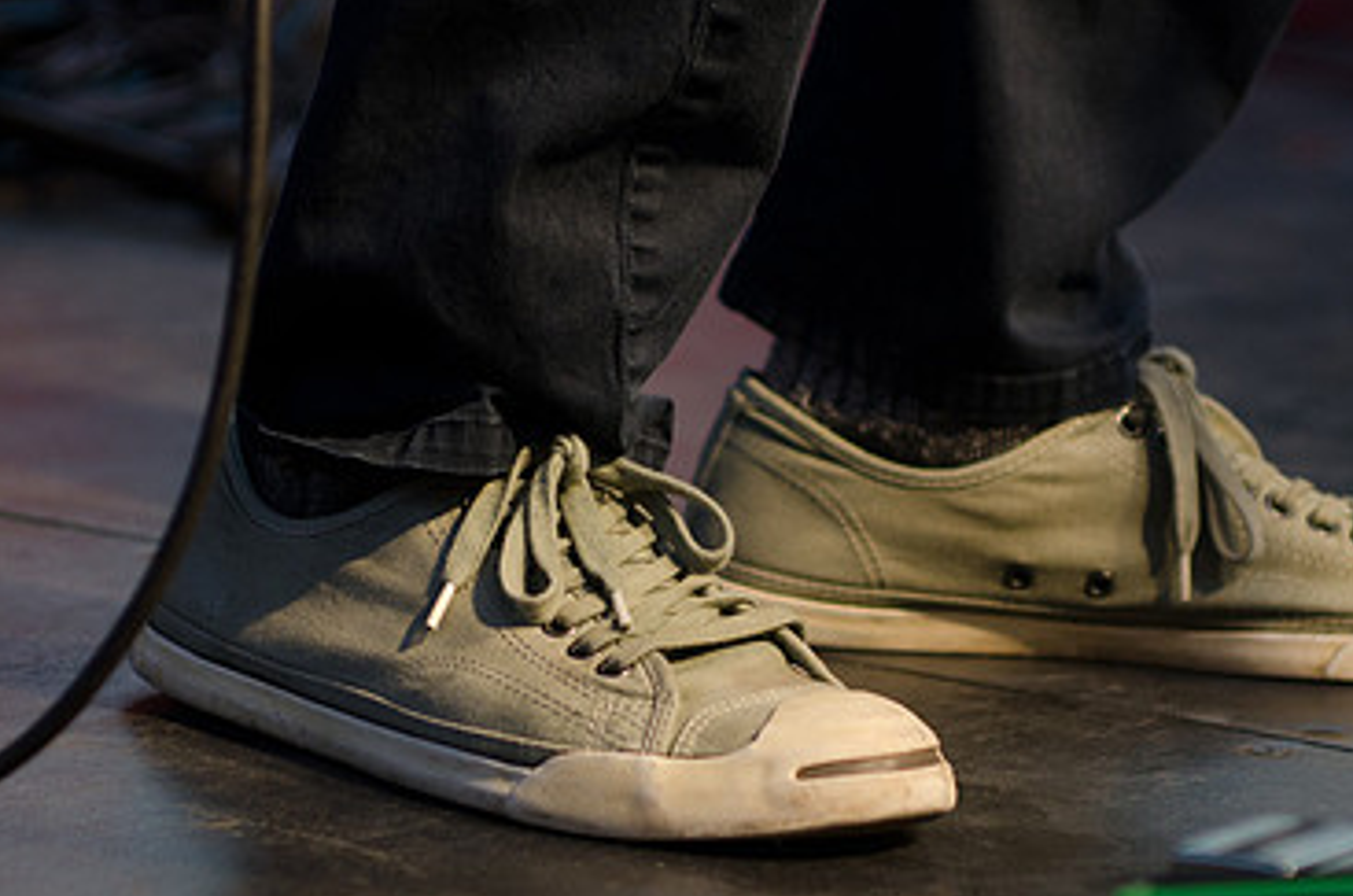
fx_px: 6225
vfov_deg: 8.2
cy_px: 601
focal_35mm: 166
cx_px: 730
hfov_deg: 12.4
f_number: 3.5
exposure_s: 1/400
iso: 400
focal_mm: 70
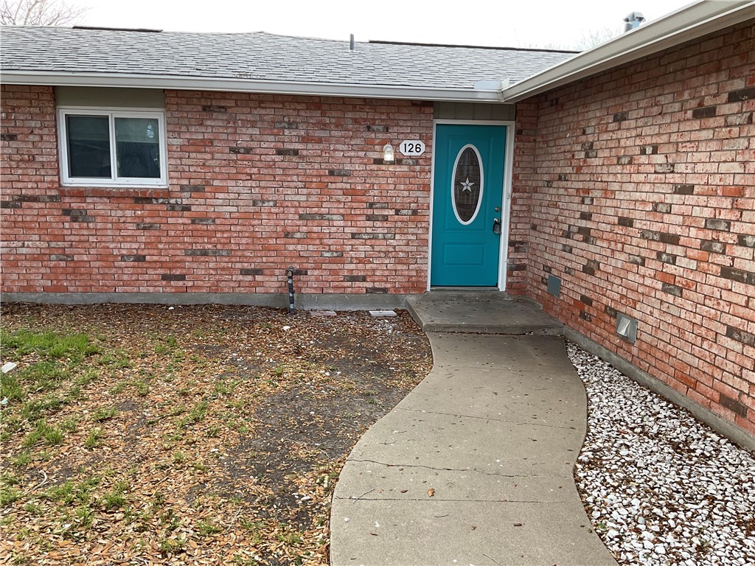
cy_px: 283
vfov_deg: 48.2
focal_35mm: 29
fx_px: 633
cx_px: 378
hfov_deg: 61.7
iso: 16
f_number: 1.8
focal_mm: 3
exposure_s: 1/360
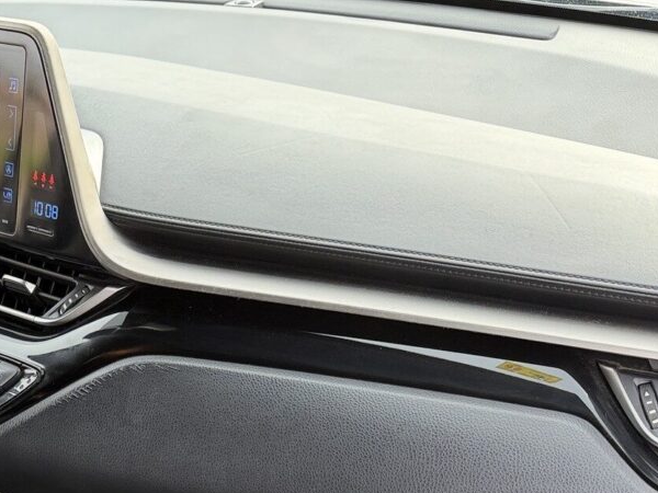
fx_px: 1217
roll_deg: +6.4
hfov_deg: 28.4
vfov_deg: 21.1
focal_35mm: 64
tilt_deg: -36.4
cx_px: -4
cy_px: 621
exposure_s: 1/203
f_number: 1.78
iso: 125
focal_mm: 6.76
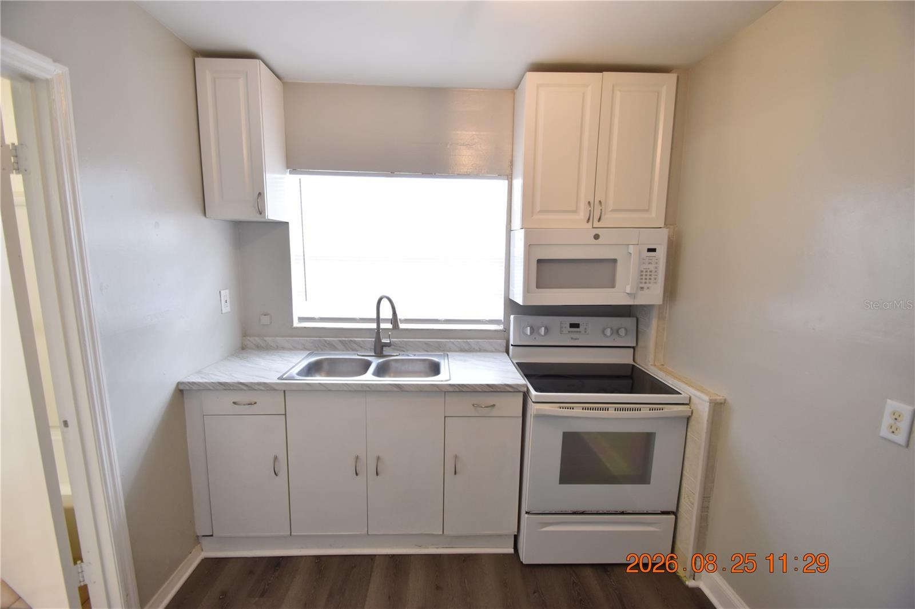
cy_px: 304
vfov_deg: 77.3
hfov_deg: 100.4
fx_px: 381
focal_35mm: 15
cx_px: 458
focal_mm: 10
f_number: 4
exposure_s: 1/60
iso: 560
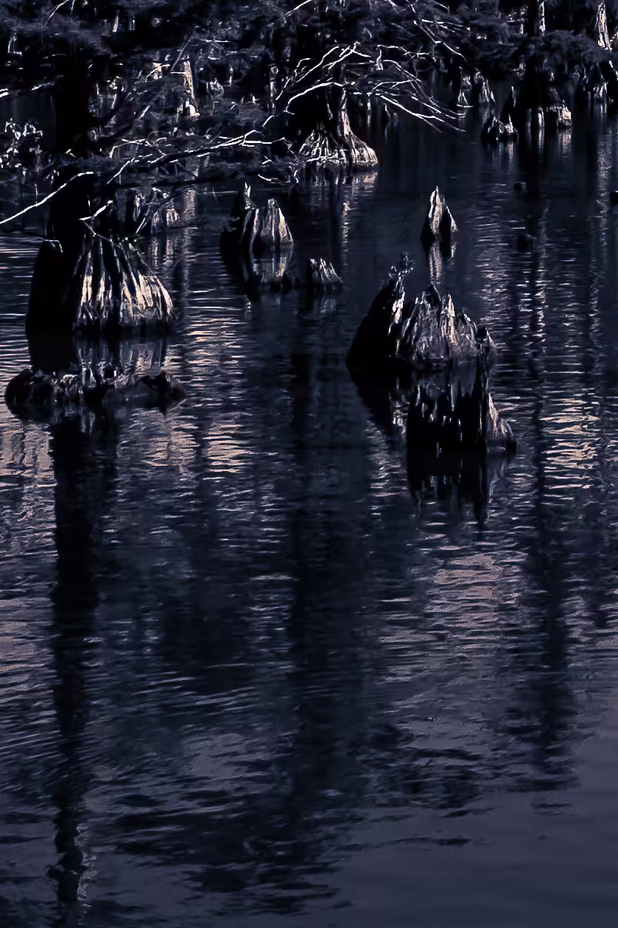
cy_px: -103
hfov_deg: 9.1
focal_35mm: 143
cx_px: 1179
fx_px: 3683
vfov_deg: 14.0
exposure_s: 1/500
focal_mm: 20
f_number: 11
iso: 400
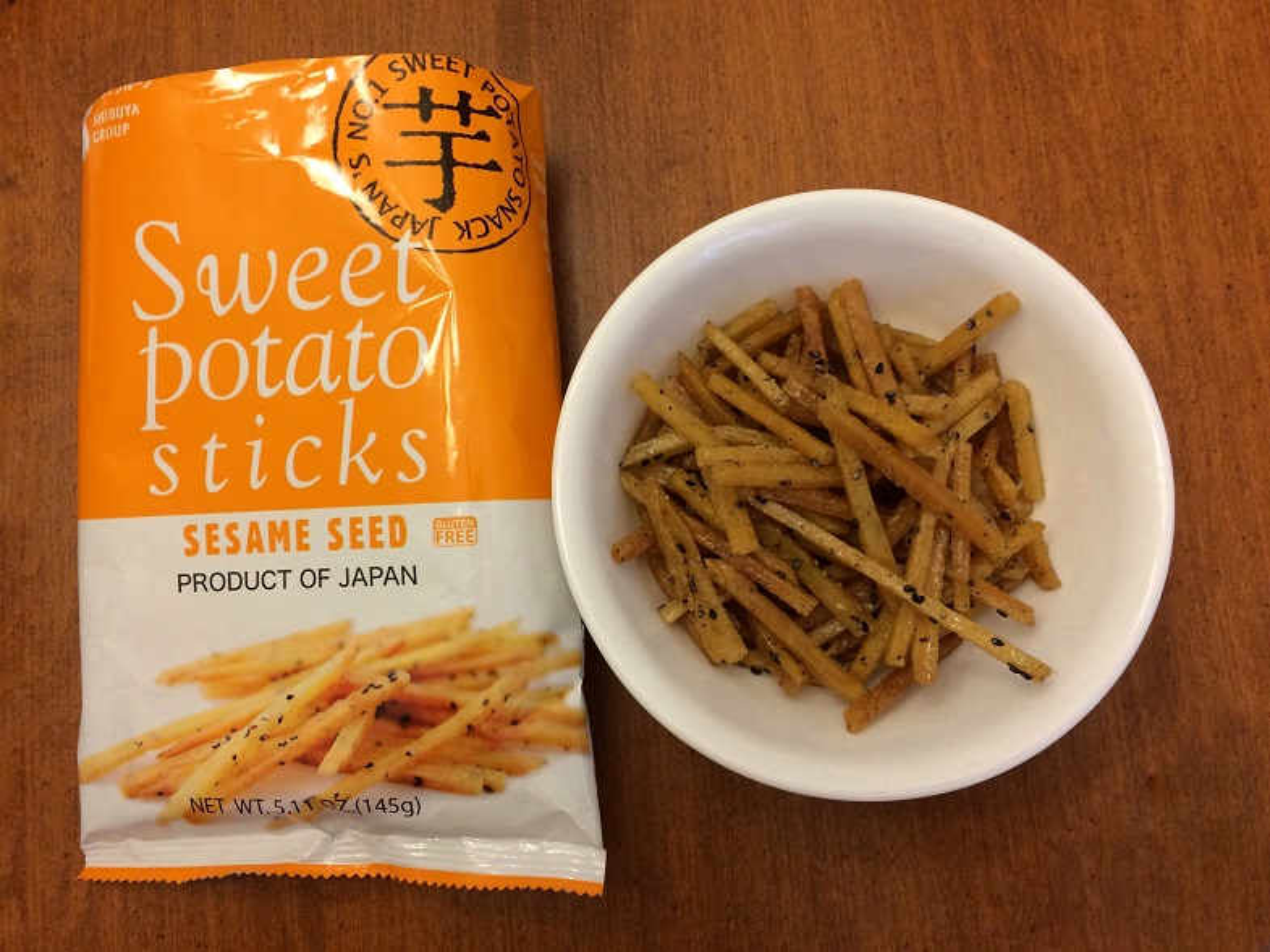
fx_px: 1063
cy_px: 476
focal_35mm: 29
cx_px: 635
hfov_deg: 61.7
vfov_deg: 48.2
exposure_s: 1/30
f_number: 2.2
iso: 160
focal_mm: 4.15
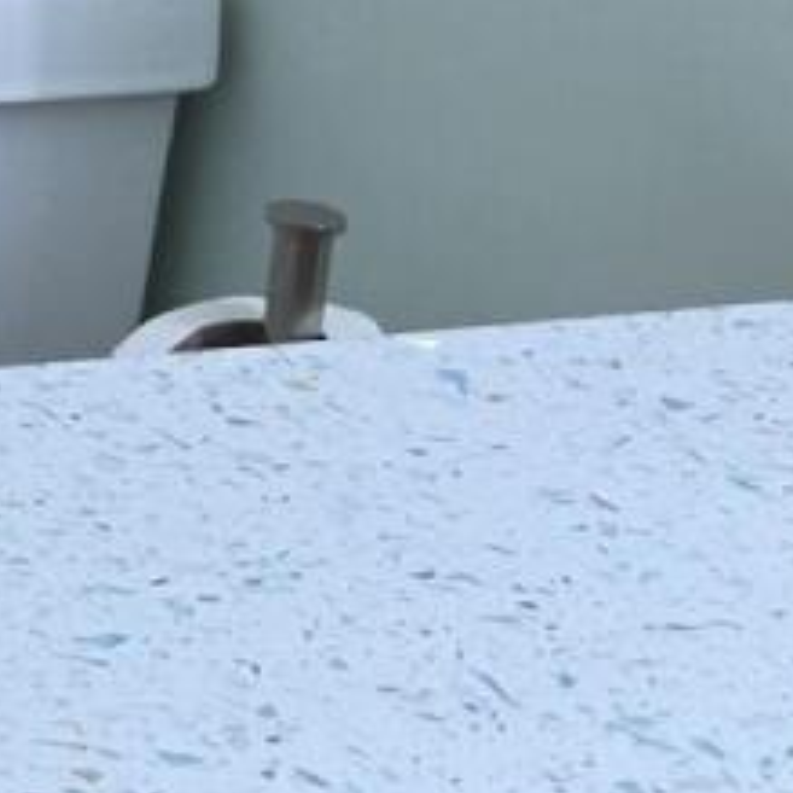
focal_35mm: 186
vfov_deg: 9.2
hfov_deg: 7.7
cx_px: -1890
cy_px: -355
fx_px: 4821
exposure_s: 1/120
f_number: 1.8
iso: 250
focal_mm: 5.4
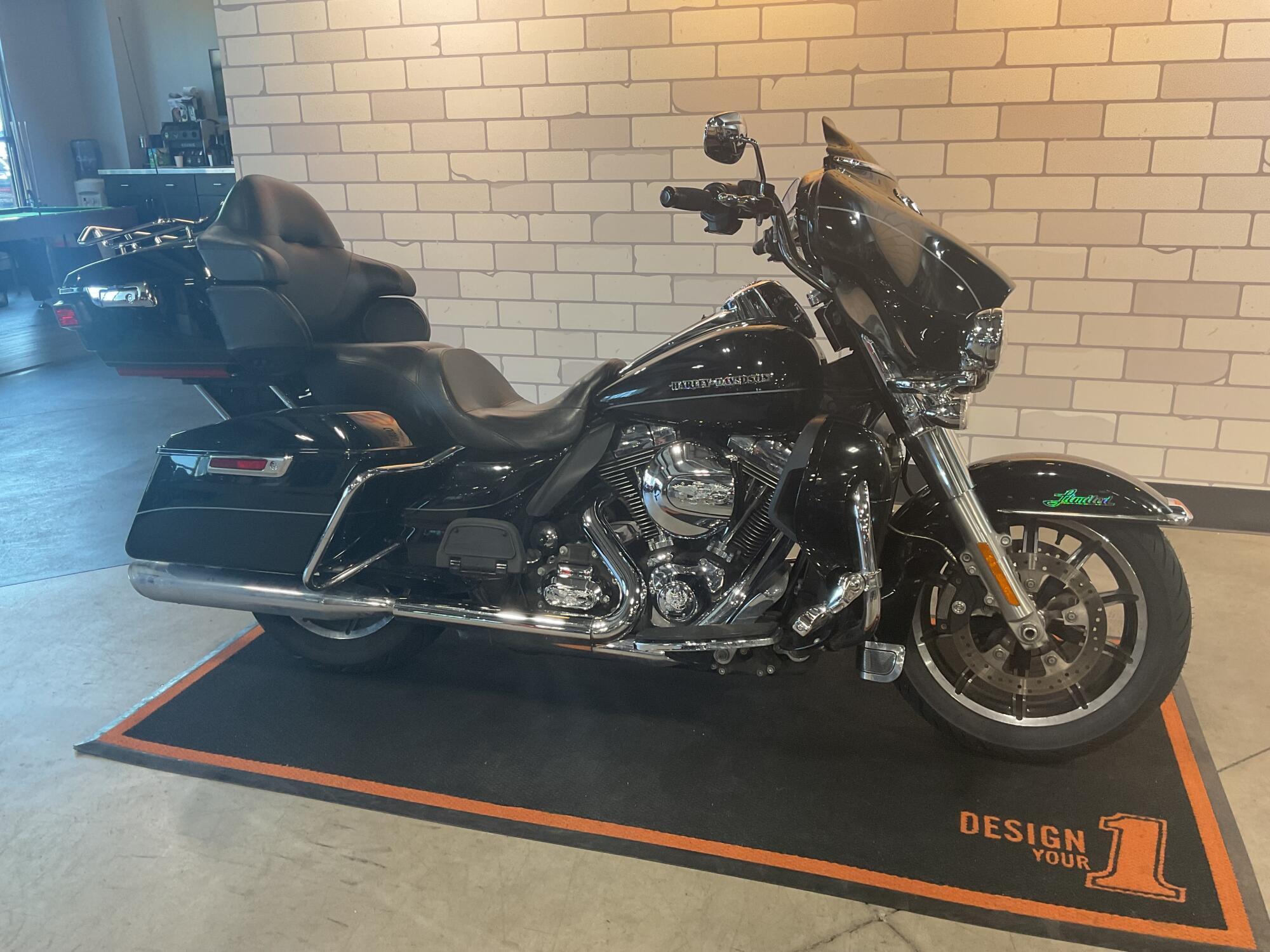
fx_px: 1064
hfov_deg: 61.7
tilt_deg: -18.4
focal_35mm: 29
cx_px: 635
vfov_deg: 48.2
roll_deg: +2.3
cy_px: 476
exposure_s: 1/50
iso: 50
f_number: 1.8
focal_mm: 3
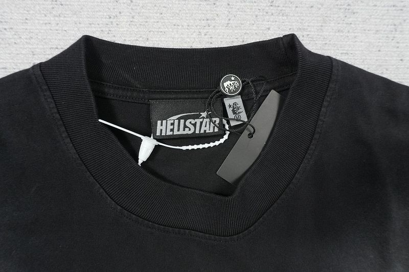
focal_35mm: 26
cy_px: 136
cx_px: 204
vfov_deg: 50.4
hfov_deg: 70.4
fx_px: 290
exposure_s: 1/100
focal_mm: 17
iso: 1600
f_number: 10
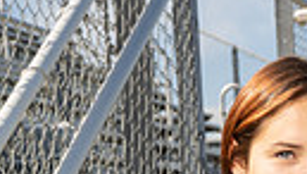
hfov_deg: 11.5
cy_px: 524
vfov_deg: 6.1
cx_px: 269
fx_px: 1516
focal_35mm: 186
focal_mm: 51
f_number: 10
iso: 200
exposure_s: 1/200
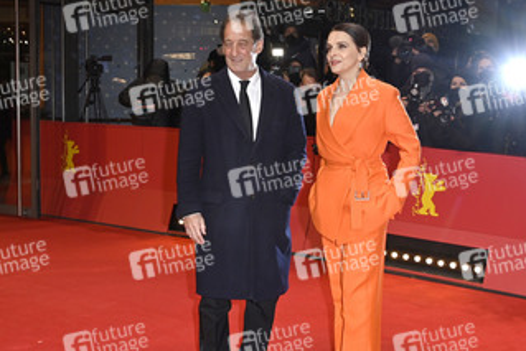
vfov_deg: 28.0
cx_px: 293
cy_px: 219
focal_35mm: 48
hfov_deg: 41.0
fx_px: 702
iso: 800
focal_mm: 34
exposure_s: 1/250
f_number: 5.6
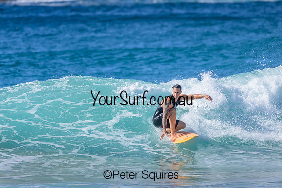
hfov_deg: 2.1
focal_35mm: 1000
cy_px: 94
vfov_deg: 1.4
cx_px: 141
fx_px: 7835
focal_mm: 1000
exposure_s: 1/2000
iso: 1100
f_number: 11
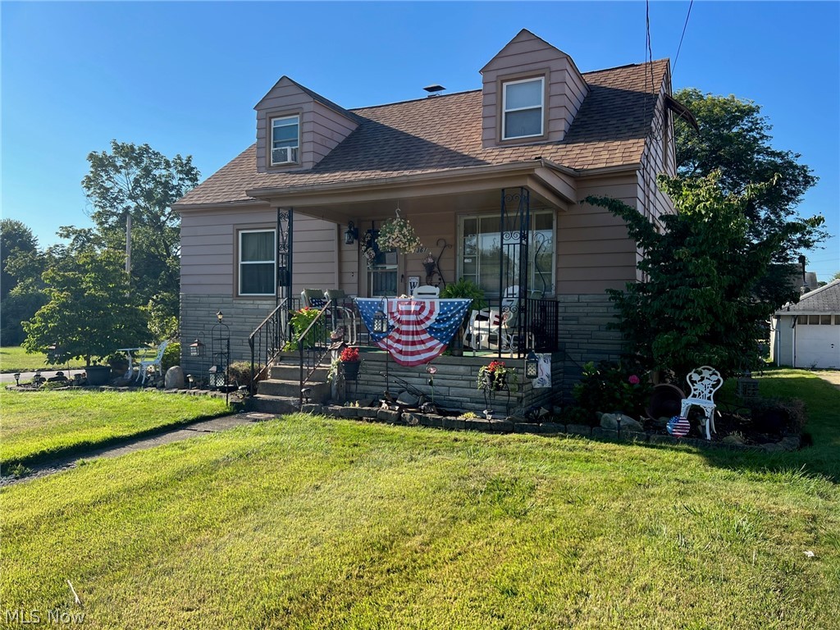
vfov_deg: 53.1
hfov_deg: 67.3
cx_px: 420
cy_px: 315
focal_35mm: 26
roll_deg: -0.9
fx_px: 631
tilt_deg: -0.9
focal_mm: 5.7
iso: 50
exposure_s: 1/2045
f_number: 1.5
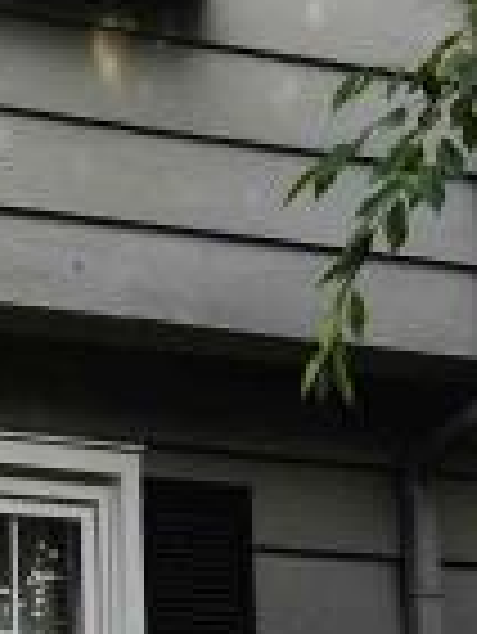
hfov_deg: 4.1
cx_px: -212
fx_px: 6568
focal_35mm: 358
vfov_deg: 5.5
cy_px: 121
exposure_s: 1/100
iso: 800
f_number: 11
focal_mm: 35
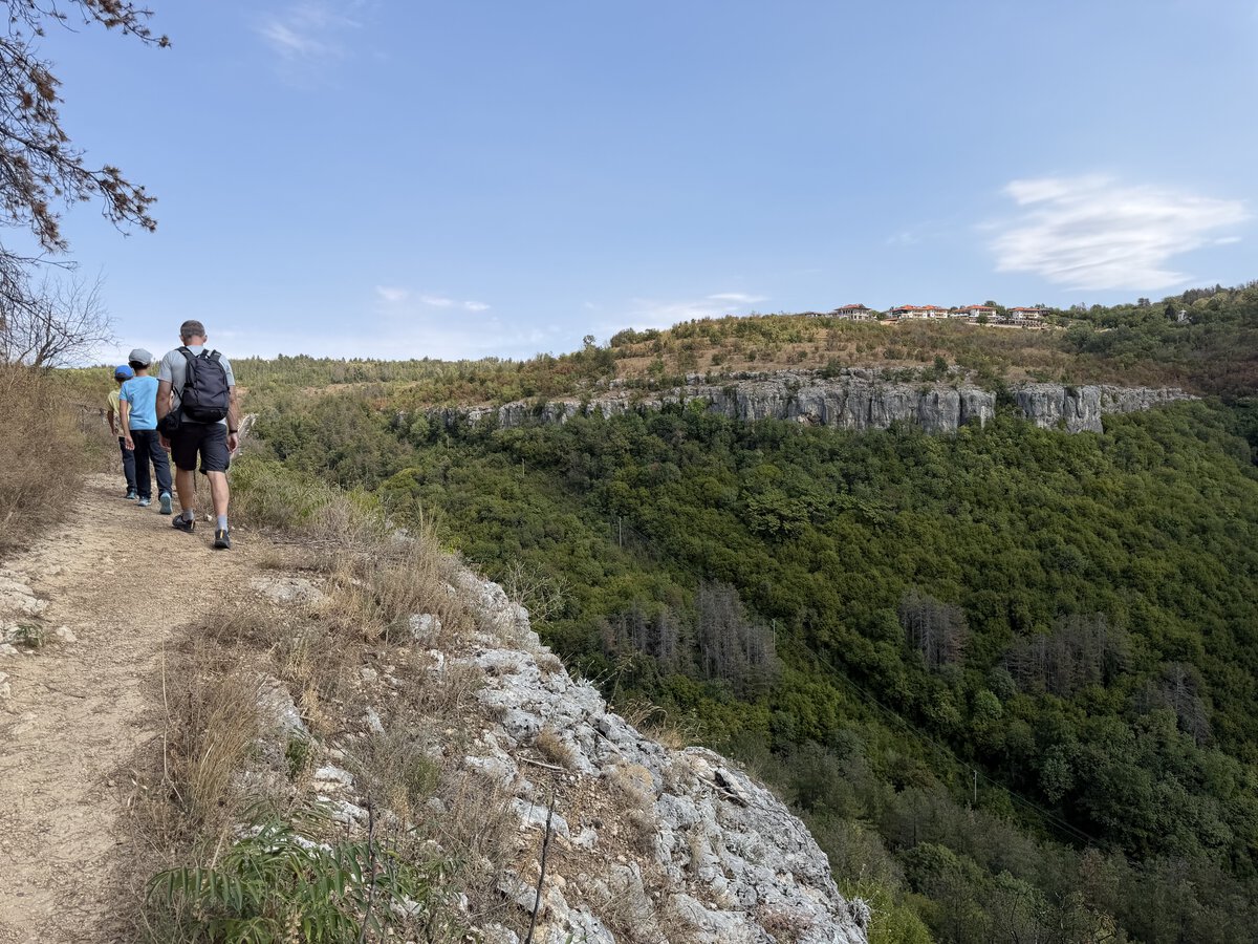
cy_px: 472
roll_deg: +2.5
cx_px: 629
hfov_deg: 71.6
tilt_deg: -1.5
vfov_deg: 56.8
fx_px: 872
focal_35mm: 24
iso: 80
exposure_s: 1/3953
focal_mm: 6.76
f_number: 1.78
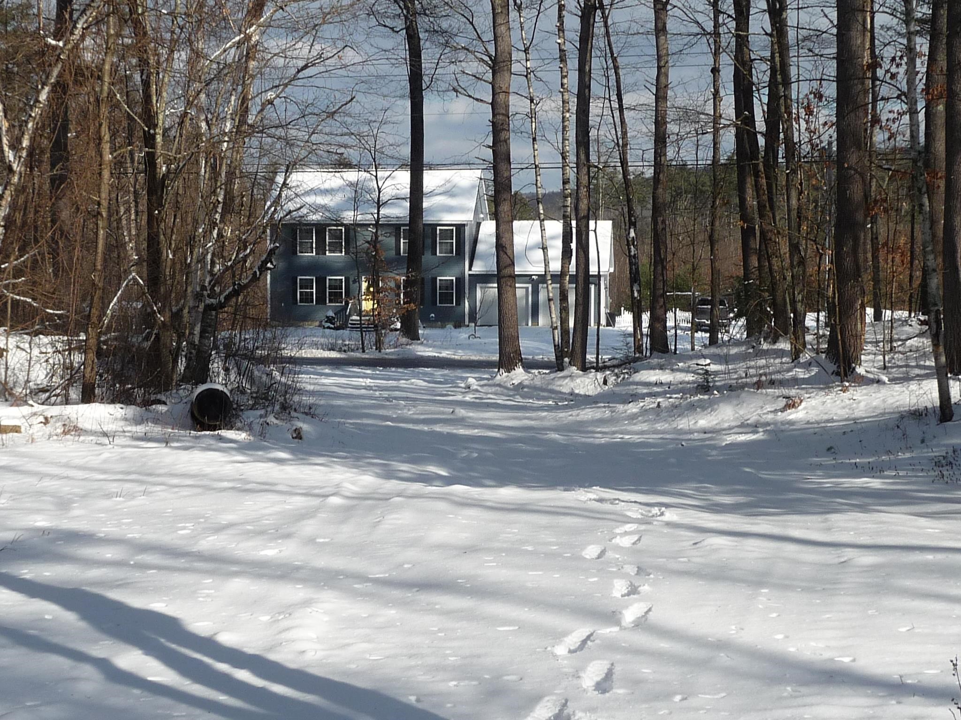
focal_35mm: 58
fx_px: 1610
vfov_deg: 25.2
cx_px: 480
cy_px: 360
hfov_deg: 33.2
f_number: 9
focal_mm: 6
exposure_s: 1/250
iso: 100
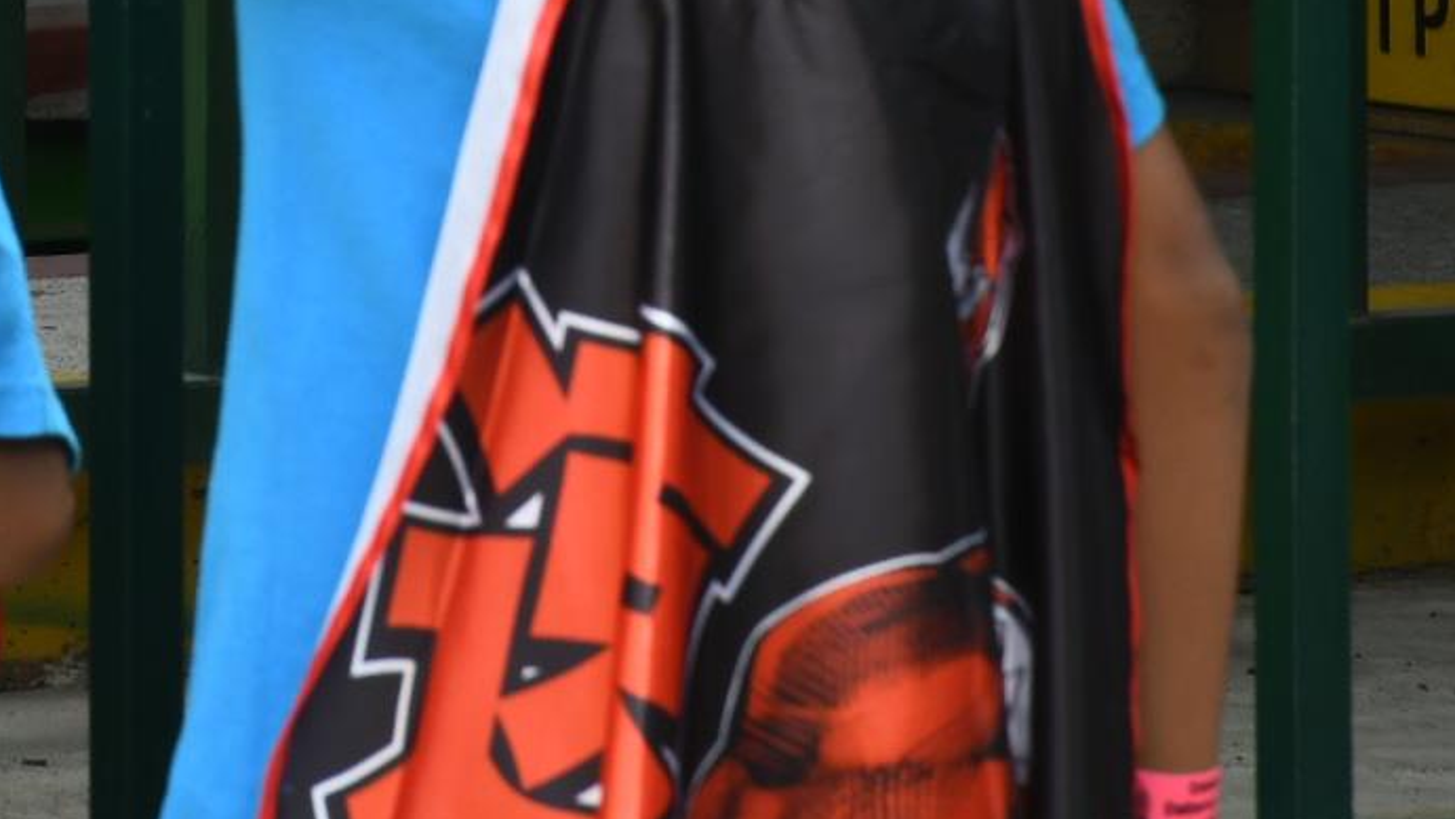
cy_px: -223
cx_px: 82
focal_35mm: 427
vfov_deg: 2.8
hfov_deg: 5.0
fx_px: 16477
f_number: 11
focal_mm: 116
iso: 500
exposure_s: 1/125
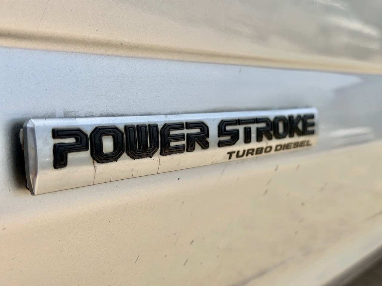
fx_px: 530
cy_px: 143
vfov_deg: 30.3
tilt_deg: -10.0
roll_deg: -9.4
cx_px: 191
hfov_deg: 39.7
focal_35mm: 48
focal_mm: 6.76
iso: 64
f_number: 1.78
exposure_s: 1/5587
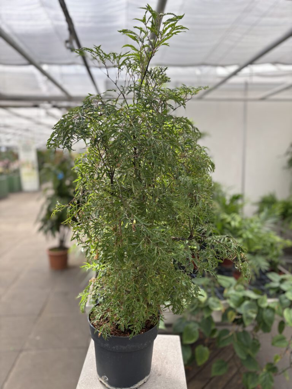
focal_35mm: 26
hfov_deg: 53.1
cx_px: 146
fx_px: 292
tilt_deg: -7.3
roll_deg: -1.4
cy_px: 194
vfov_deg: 67.3
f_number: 1.6
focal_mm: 5.96
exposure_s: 1/488
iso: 50
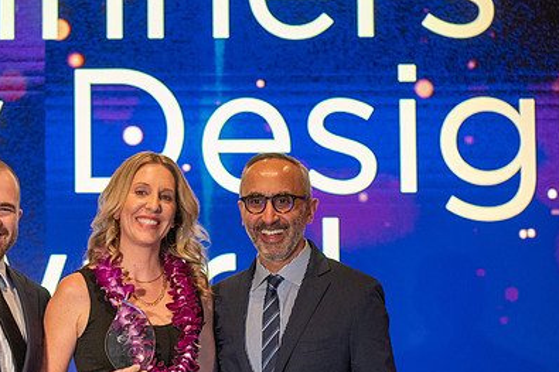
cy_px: 225
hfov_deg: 10.4
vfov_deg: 6.9
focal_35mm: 198
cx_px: 226
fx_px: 3073
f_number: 2.8
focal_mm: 135
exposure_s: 1/400
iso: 3200
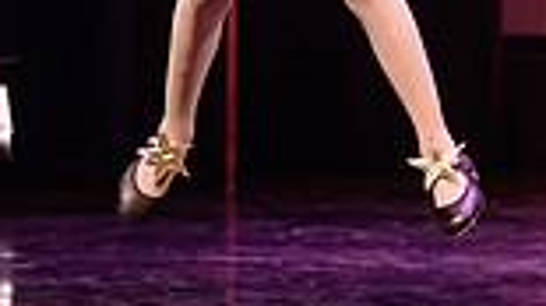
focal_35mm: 494
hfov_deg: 4.4
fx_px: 7148
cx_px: 776
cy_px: -126
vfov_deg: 2.5
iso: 1600
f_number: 2.8
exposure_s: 1/250
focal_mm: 116
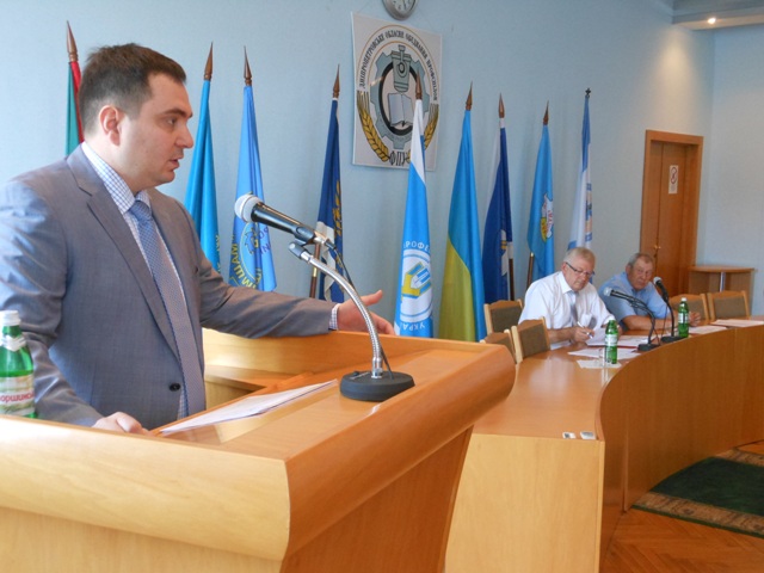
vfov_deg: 33.6
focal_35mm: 43
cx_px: 382
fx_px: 949
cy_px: 286
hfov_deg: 43.9
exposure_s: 1/15
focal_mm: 7.7
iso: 400
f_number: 3.8
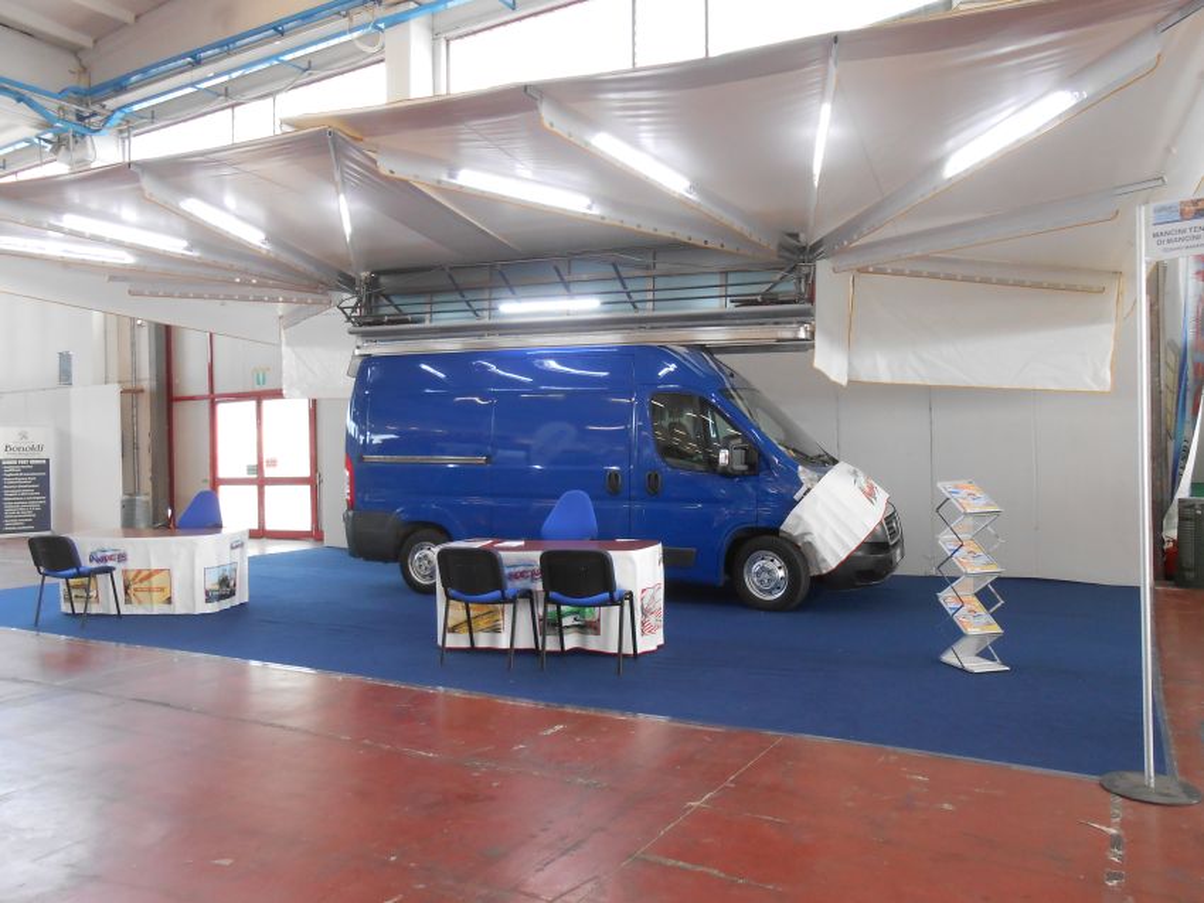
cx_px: 602
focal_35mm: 26
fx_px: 905
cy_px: 452
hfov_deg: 67.3
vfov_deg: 53.1
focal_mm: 4.6
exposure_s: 1/30
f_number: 3.5
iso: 200
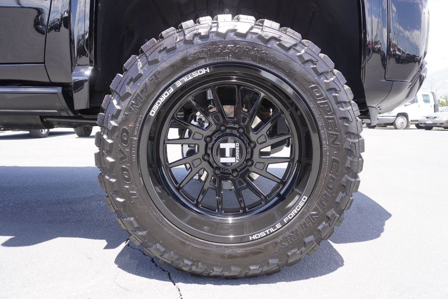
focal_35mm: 24
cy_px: 150
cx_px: 224
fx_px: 299
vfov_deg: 53.2
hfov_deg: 73.7
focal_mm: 16
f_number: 5
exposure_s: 1/100
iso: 100
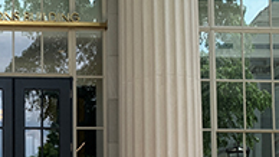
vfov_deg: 15.5
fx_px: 540
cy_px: 221
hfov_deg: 27.7
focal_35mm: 73
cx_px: 16
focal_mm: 4.25
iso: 25
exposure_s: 1/601
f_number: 1.8
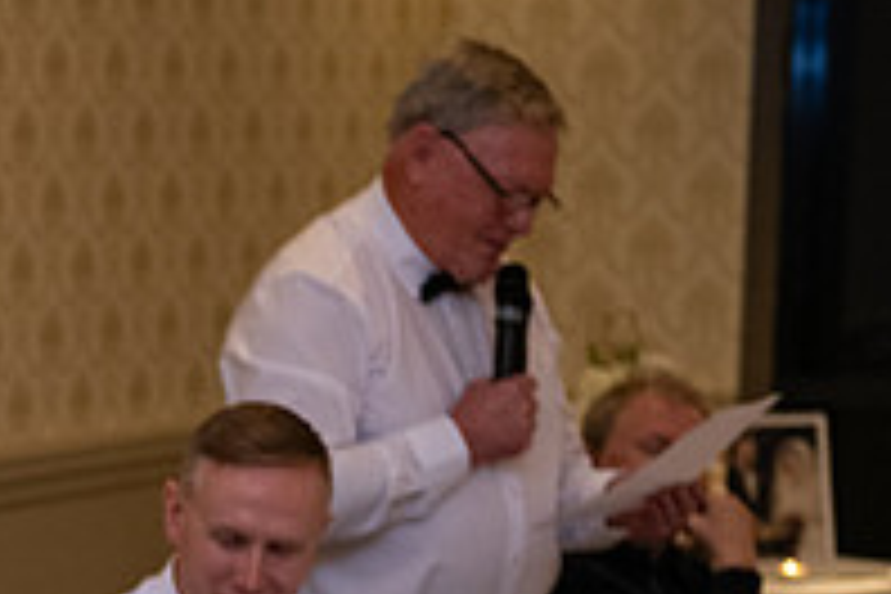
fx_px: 4207
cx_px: -378
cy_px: 817
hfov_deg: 11.7
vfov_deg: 8.0
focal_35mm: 170
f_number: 3.5
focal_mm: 58
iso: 1000
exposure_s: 1/160
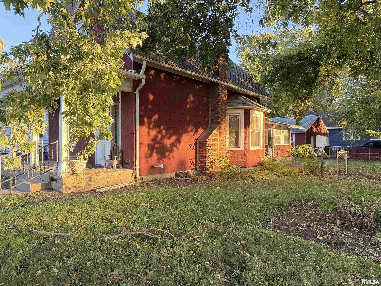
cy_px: 143
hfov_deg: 71.6
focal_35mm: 24
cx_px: 190
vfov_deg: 56.8
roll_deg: -0.1
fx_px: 264
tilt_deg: -1.2
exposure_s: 1/181
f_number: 1.78
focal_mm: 6.76
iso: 200
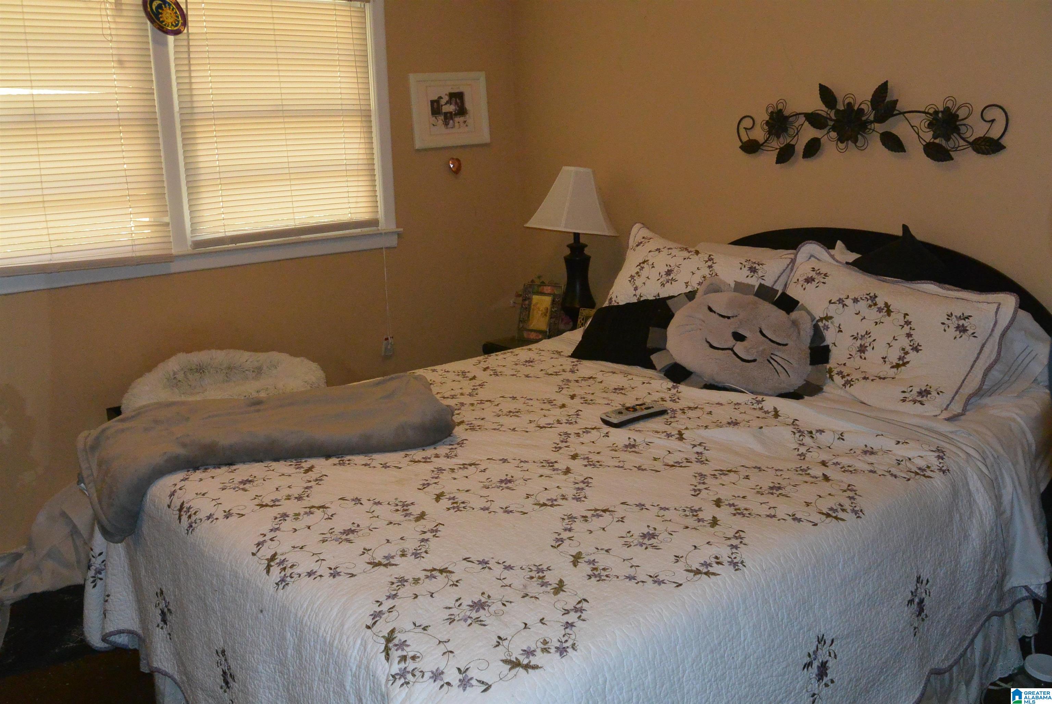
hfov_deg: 63.6
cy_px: 352
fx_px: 848
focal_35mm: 29
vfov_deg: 45.1
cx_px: 526
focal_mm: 11
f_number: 3.5
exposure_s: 1/60
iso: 1400
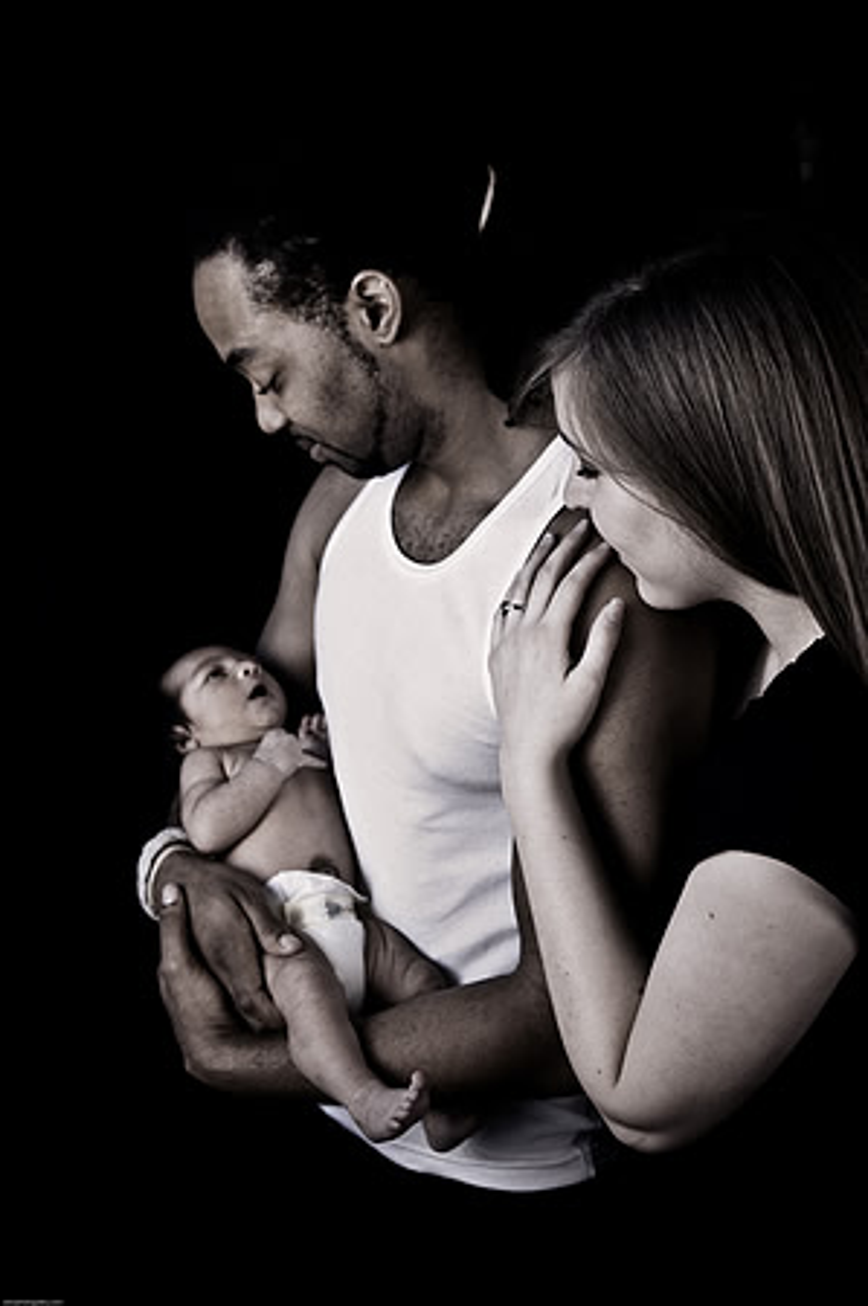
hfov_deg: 36.8
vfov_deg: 53.2
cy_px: 653
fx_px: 1305
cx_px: 434
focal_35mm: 36
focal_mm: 24
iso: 200
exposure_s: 1/100
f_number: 2.8
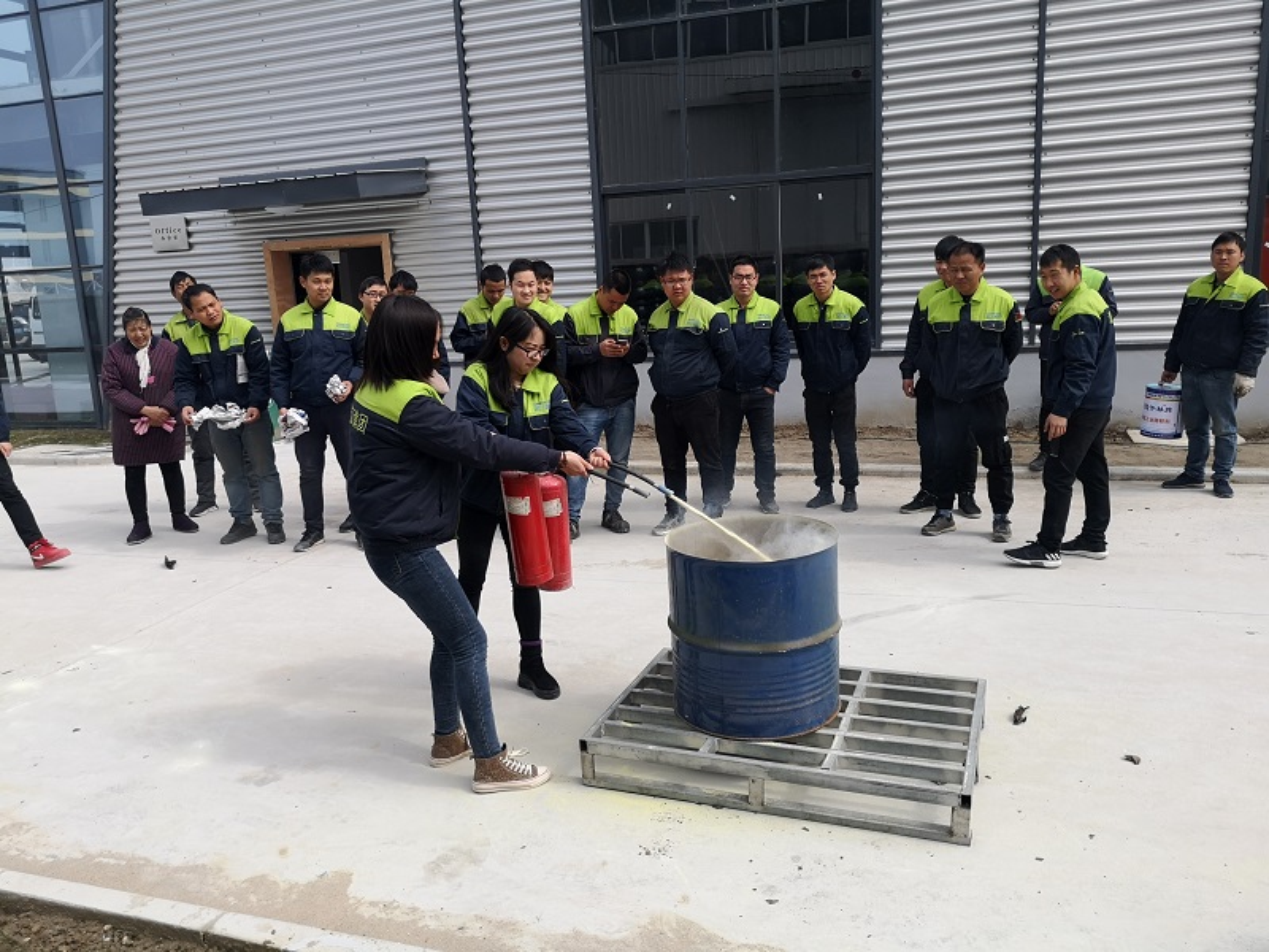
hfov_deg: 65.3
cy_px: 476
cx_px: 634
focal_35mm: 27
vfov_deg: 51.4
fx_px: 990
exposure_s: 1/2146
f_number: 1.8
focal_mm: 3.95
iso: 50
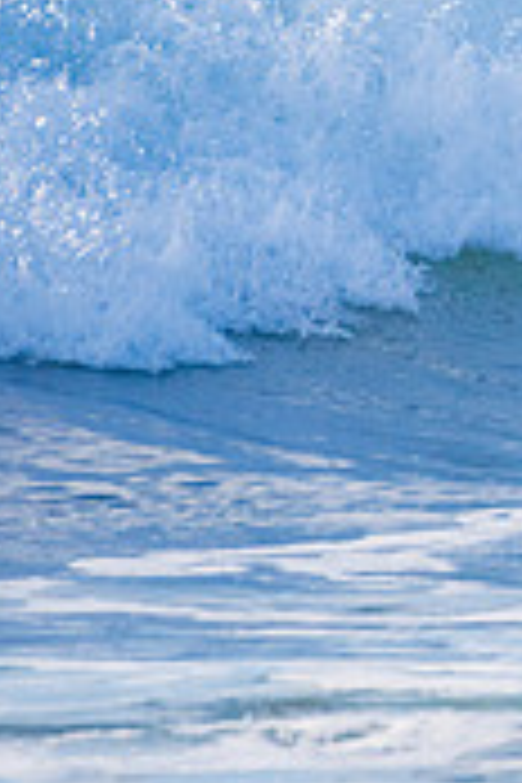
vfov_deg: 1.2
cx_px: 1256
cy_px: 52
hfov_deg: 0.8
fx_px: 36254
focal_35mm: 1667
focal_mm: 500
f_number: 5.6
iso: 320
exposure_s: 1/2000
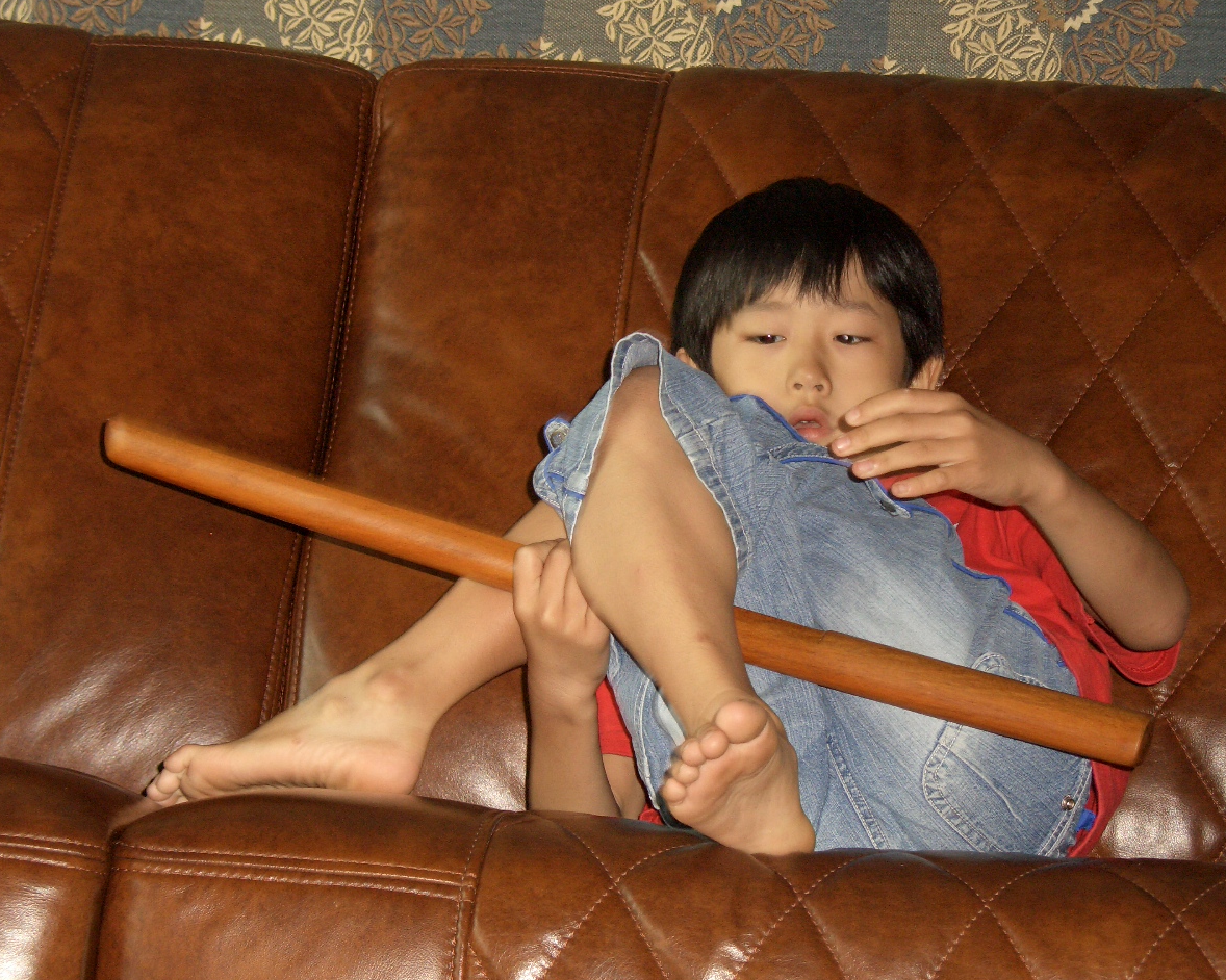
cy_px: 486
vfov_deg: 14.7
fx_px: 3809
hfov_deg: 18.3
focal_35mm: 105
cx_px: 592
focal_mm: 21.3
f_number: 3.8
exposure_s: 1/60
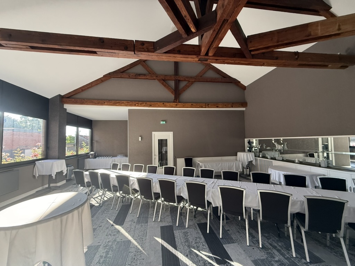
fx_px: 144
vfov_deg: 85.7
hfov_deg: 102.1
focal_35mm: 14
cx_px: 178
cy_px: 133
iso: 250
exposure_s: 1/99
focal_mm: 2.22
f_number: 2.2
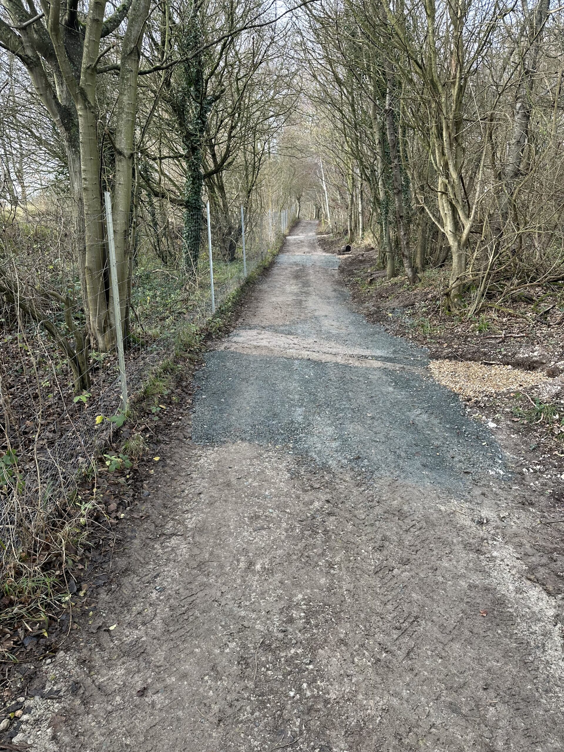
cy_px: 376
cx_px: 282
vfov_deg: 71.6
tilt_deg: -4.6
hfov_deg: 56.8
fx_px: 521
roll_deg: +3.3
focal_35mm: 24
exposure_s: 1/136
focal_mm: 6.86
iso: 64
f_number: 1.78
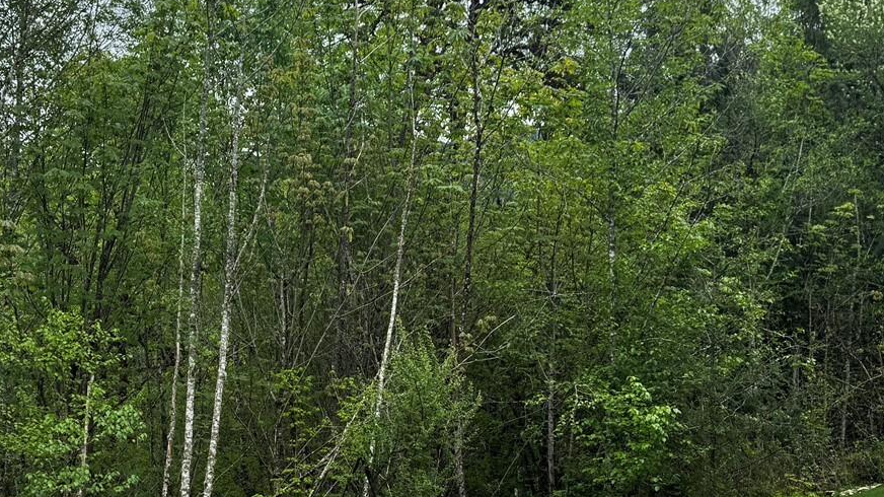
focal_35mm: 48
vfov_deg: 24.8
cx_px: 355
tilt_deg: +2.4
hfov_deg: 42.7
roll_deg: +1.3
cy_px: 320
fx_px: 1125
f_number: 1.78
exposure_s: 1/1193
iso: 80
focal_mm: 6.76
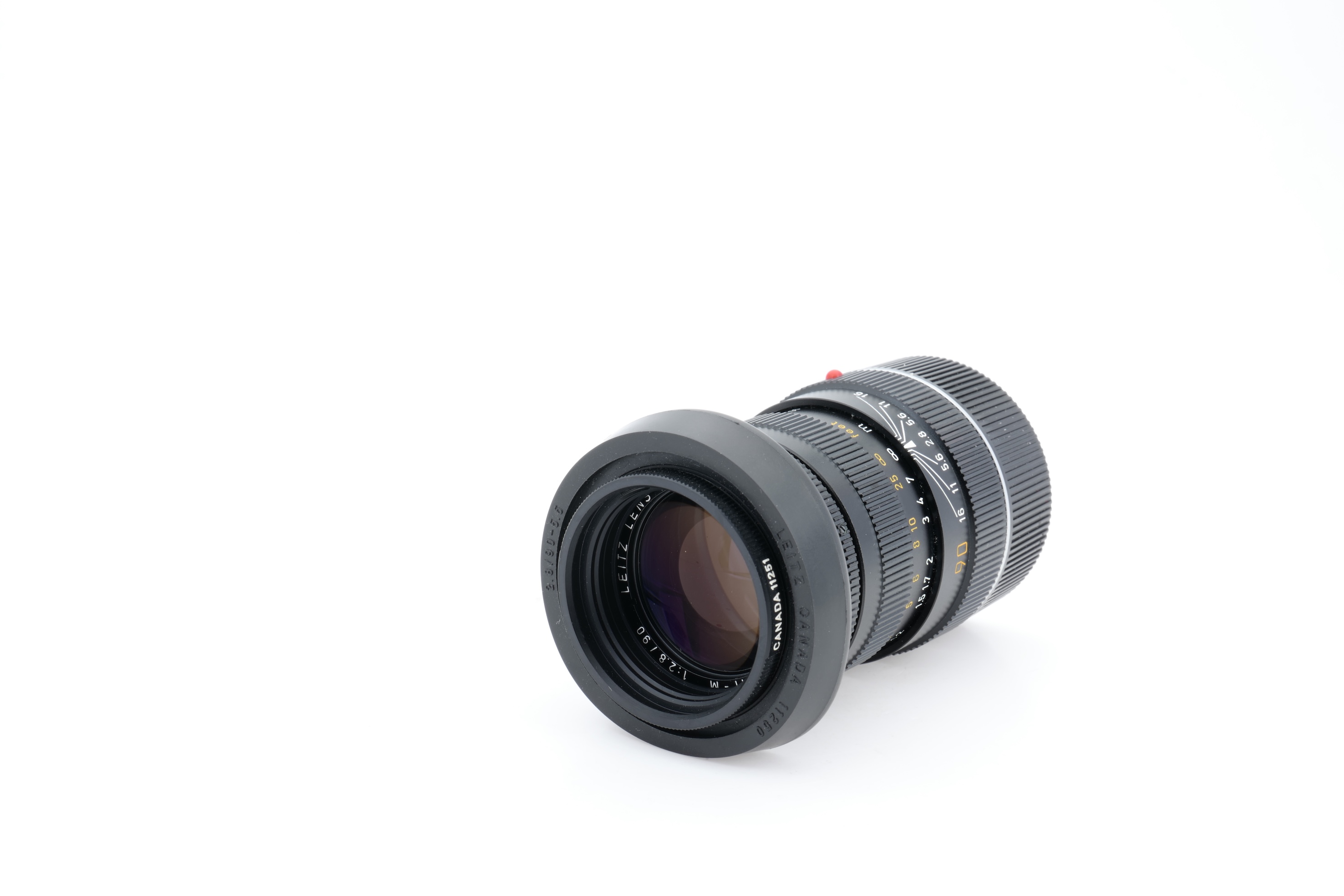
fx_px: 2539
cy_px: 448
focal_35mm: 68
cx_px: 672
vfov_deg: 20.0
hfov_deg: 29.7
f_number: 20
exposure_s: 1/3.33
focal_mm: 68
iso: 50
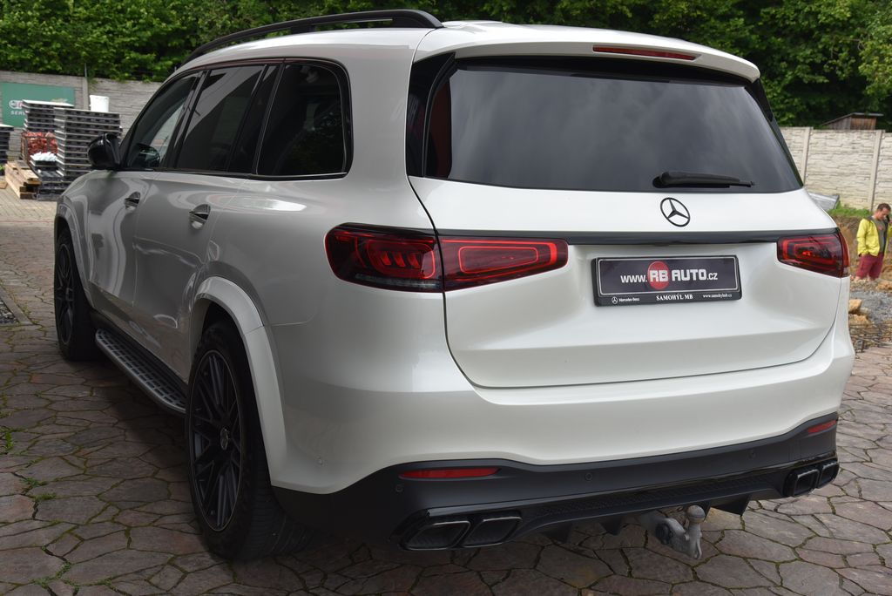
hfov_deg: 48.4
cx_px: 446
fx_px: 992
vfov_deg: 33.4
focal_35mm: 40
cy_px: 298
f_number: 9
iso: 500
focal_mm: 40
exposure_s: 1/320
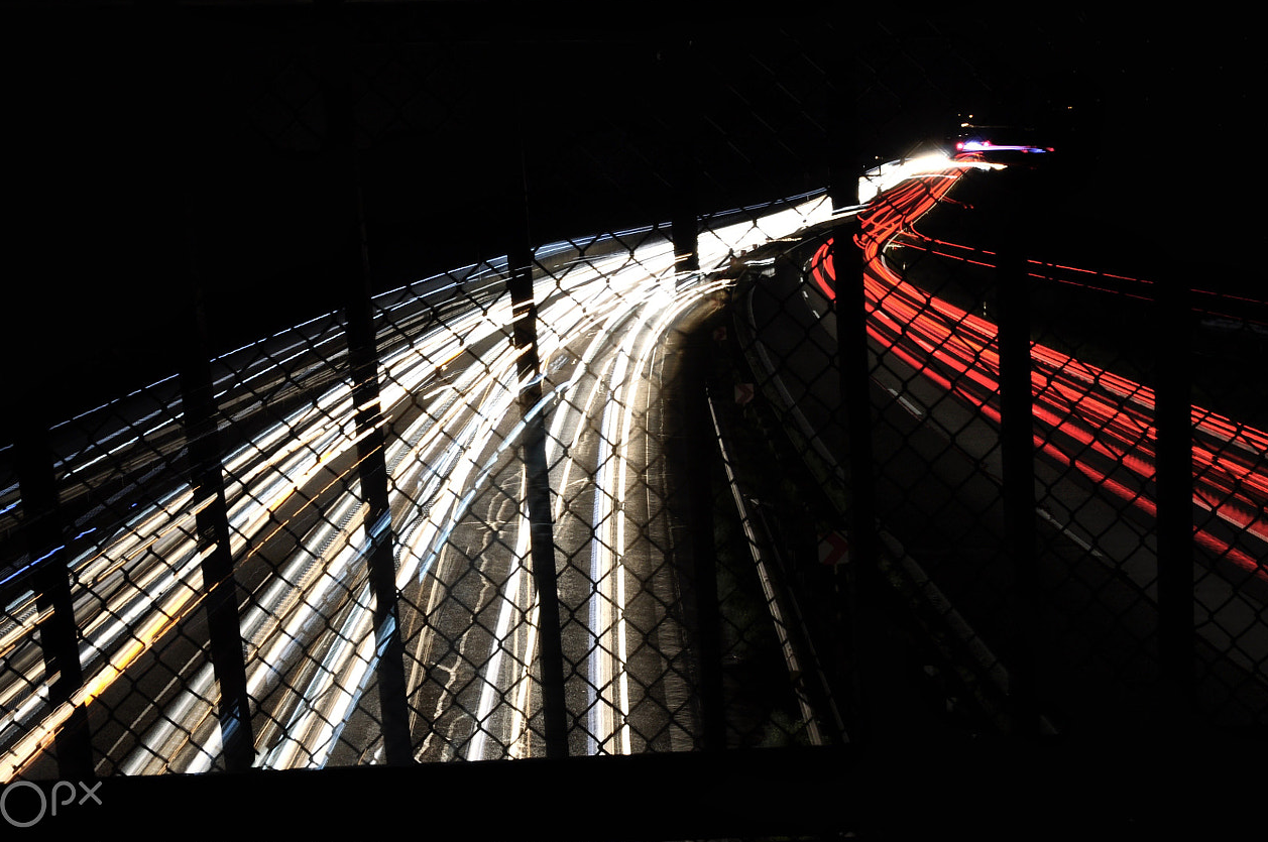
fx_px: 1478
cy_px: 401
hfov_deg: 46.4
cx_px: 659
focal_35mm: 42
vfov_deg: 31.8
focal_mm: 22
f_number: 18
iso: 200
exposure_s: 30
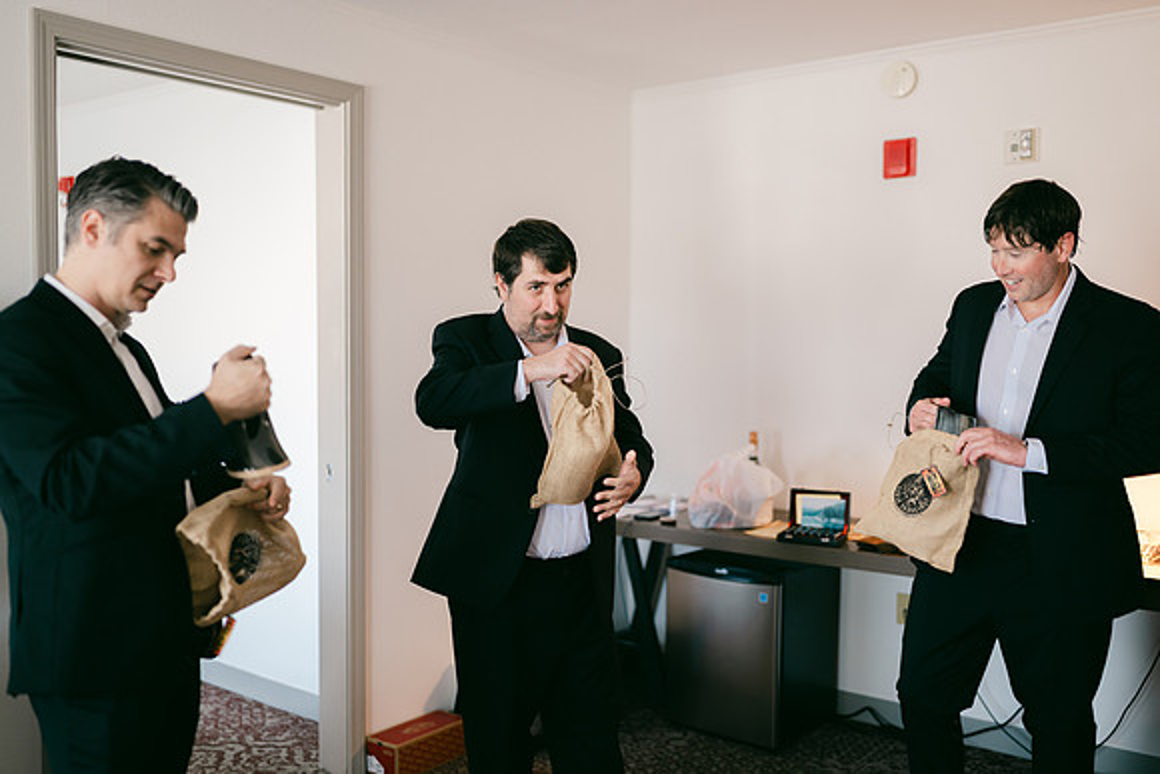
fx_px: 1144
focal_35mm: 36
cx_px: 580
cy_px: 387
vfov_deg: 37.4
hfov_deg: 53.8
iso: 400
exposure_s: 1/125
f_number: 1.2
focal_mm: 35
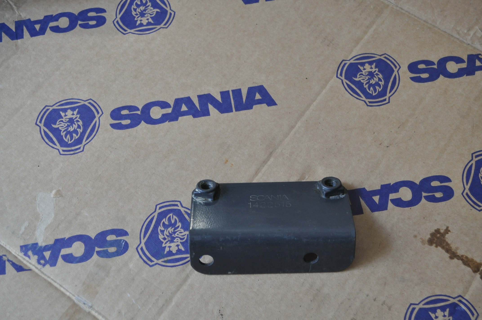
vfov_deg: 25.7
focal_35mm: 52
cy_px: 160
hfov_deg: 37.9
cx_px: 241
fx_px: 702
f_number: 5
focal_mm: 35
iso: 800
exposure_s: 1/60
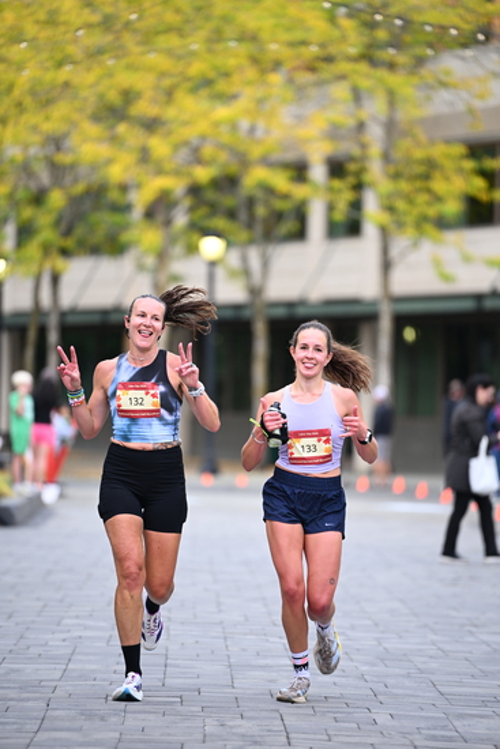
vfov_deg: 10.3
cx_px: 250
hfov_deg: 6.9
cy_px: 374
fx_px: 4164
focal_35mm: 200
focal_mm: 200
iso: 1000
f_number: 2.8
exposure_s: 1/1600
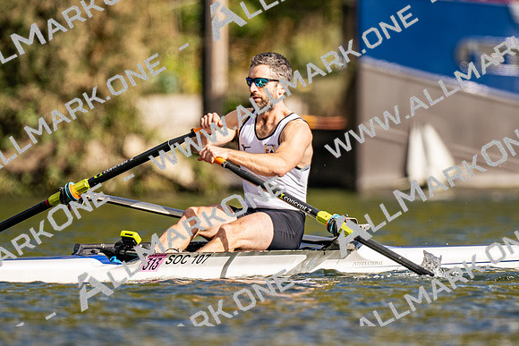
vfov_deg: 1.5
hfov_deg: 2.3
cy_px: 173
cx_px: 260
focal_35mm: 900
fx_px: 12984
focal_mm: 600
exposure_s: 1/2500
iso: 140
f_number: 4
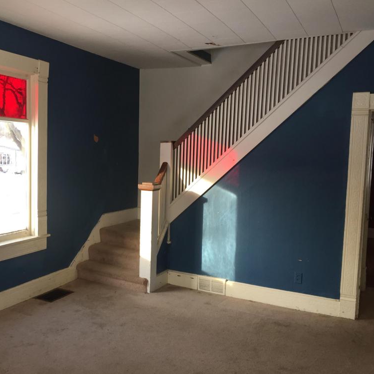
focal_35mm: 35
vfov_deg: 47.2
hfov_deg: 46.8
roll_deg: -0.3
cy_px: 189
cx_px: 142
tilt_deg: -5.1
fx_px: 428
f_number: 2.2
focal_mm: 4.15
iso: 40
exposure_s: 1/60
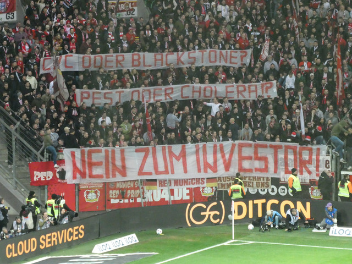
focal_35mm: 300
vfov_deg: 5.0
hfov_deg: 6.6
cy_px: 132
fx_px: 3051
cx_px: 176
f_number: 5.8
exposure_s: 1/80
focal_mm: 53.8
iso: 1600
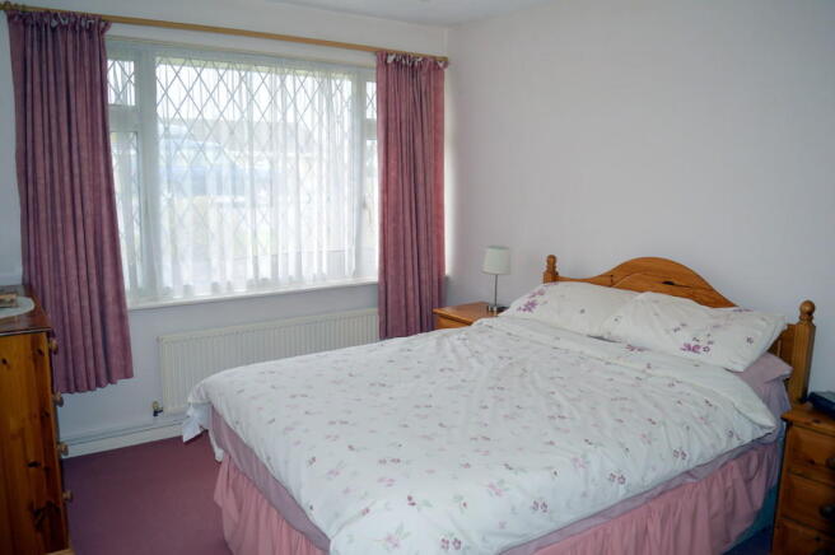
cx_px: 418
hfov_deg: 67.4
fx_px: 626
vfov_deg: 47.8
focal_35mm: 27
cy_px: 278
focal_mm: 18
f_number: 4
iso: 400
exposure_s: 1/60
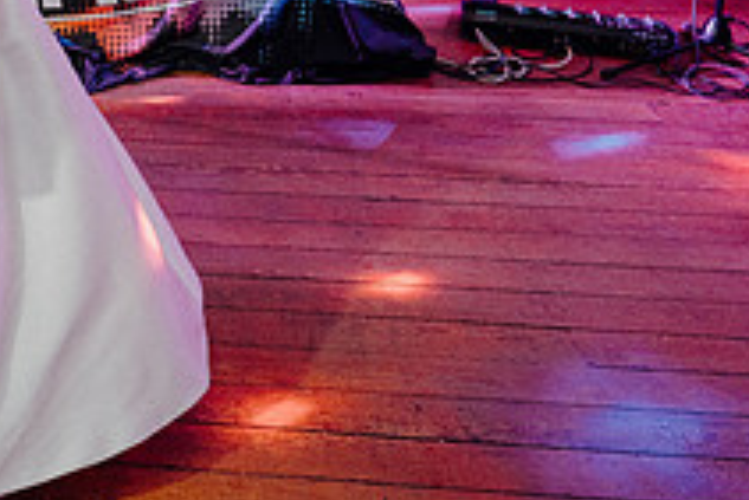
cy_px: -161
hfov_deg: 26.5
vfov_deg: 19.0
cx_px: -188
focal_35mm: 66
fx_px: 1374
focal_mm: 24
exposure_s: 1/160
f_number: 3.5
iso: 2500
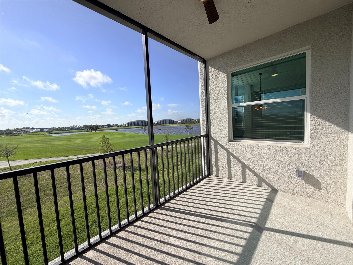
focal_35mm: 14
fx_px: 143
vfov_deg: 85.7
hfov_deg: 102.1
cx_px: 176
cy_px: 132
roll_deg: +3.5
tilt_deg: -3.7
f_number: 2.2
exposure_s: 1/770
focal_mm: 2.22
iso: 25
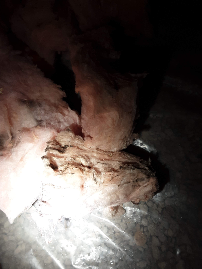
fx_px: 210
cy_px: 134
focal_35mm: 27
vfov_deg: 65.3
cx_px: 101
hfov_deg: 51.4
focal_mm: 2.91
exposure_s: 1/60
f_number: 1.9
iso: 64
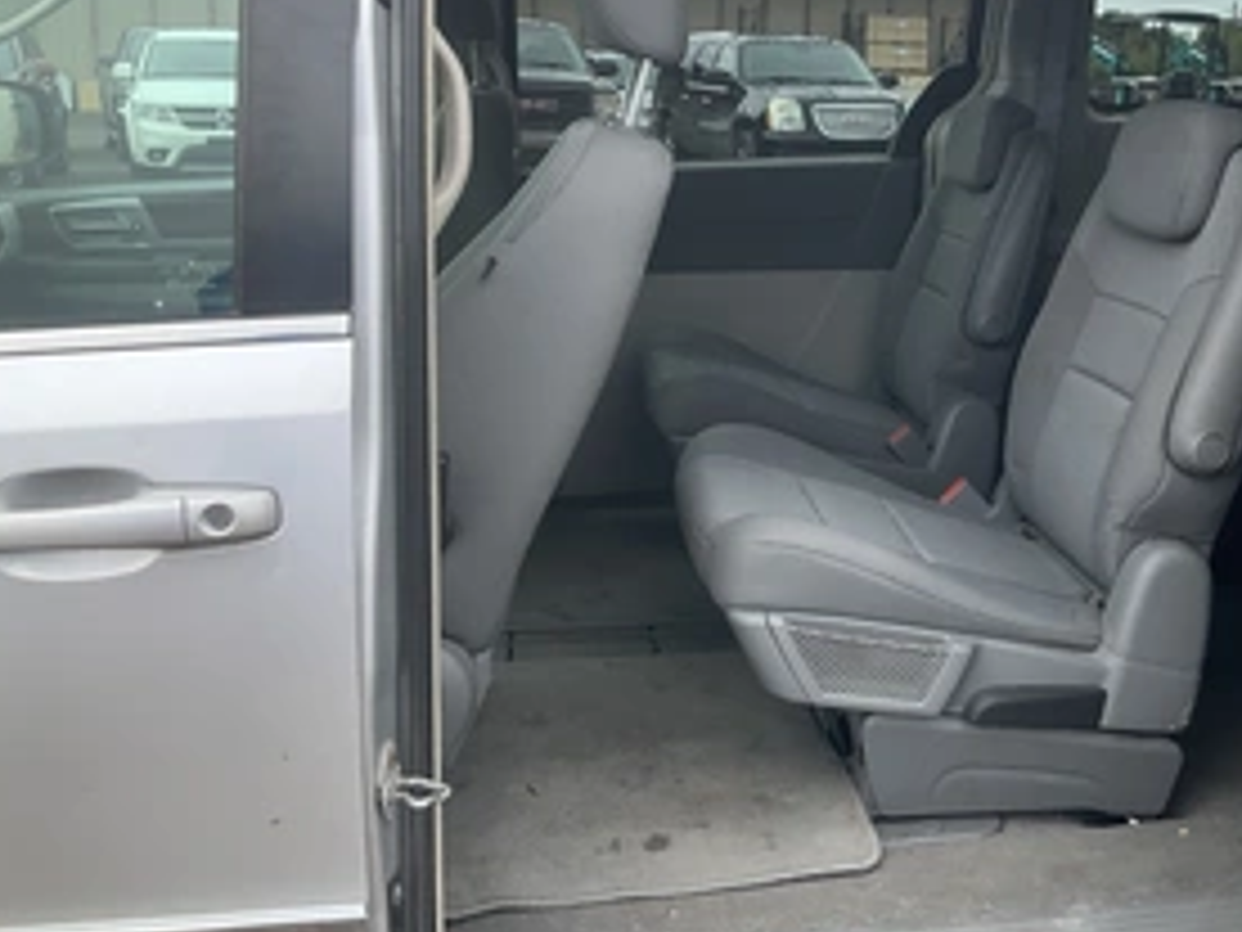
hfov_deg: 44.5
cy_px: 396
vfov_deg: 34.3
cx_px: 765
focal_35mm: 42
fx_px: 1507
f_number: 1.8
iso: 25
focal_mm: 3
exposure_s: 1/446
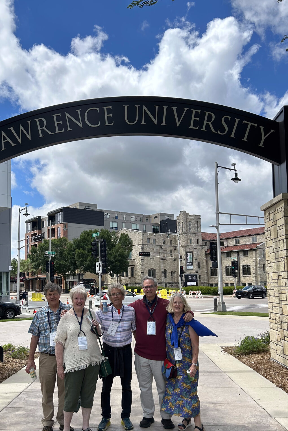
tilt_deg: +6.2
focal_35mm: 33
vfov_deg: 56.9
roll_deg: -1.5
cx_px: 119
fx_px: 396
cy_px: 251
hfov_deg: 39.8
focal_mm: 5.7
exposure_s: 1/4115
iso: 50
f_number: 1.5
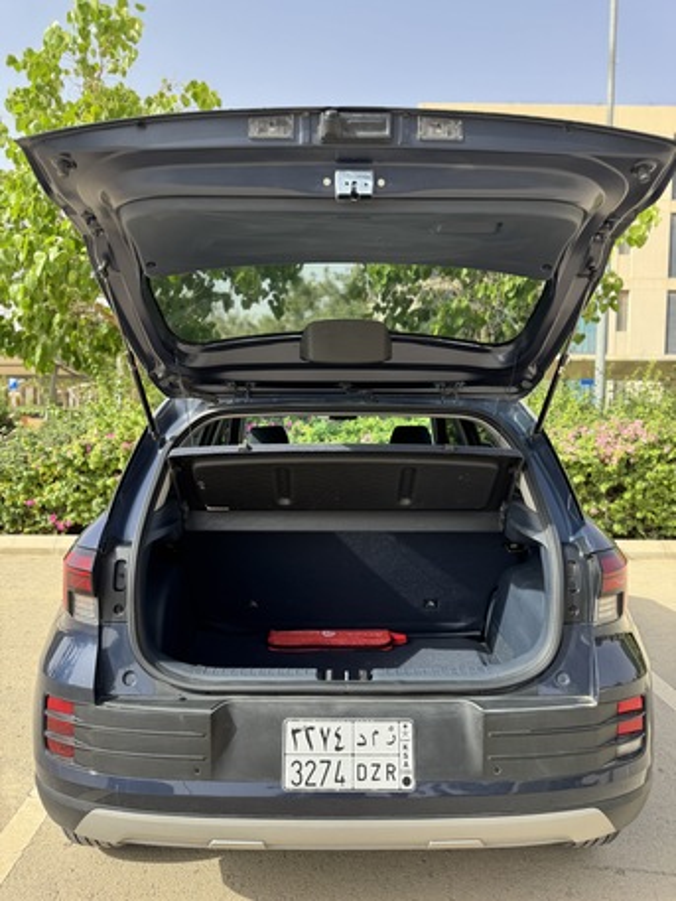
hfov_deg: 56.8
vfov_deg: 71.6
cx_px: 338
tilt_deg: -4.5
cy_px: 450
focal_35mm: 24
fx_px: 625
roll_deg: -0.6
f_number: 1.78
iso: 80
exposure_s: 1/1042
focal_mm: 6.76
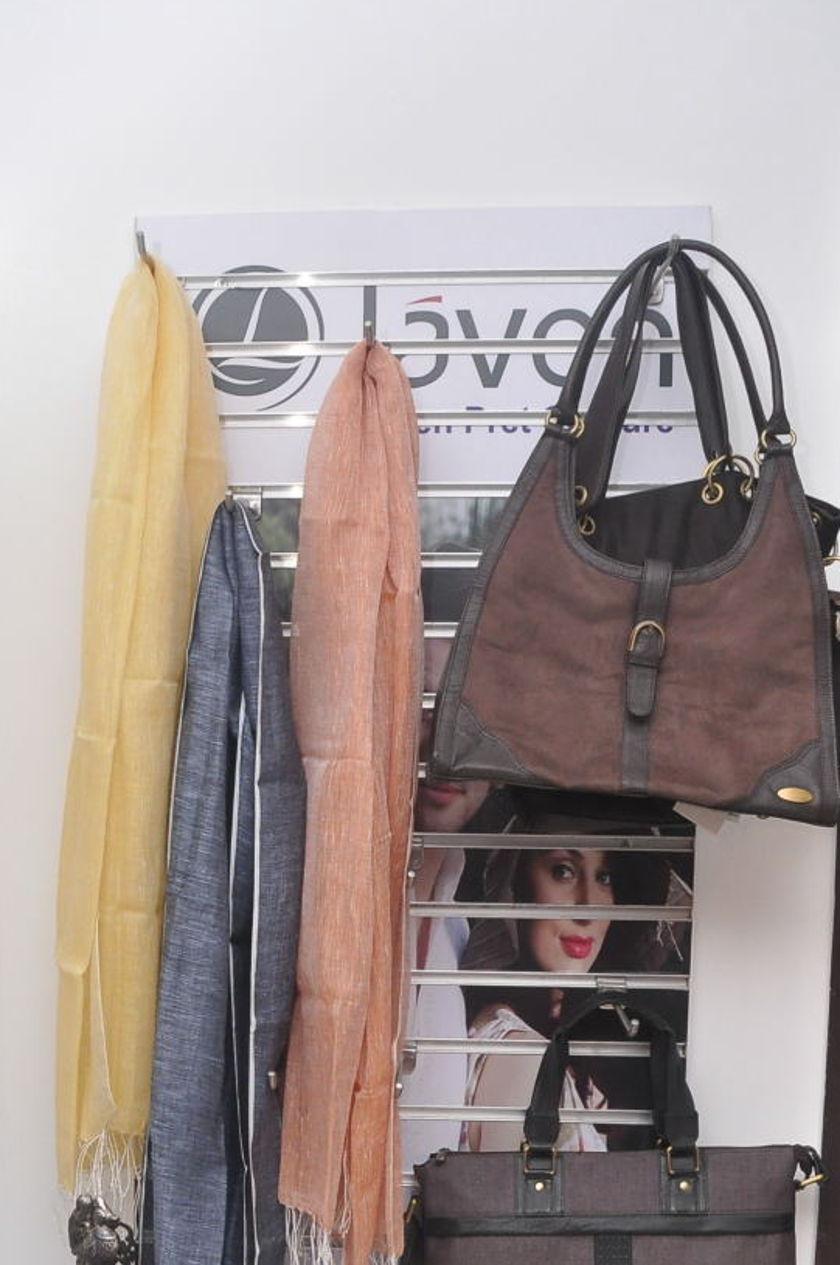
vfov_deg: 36.3
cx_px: 106
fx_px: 1860
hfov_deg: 24.8
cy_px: 1009
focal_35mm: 53
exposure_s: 1/125
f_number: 8
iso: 1000
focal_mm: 18
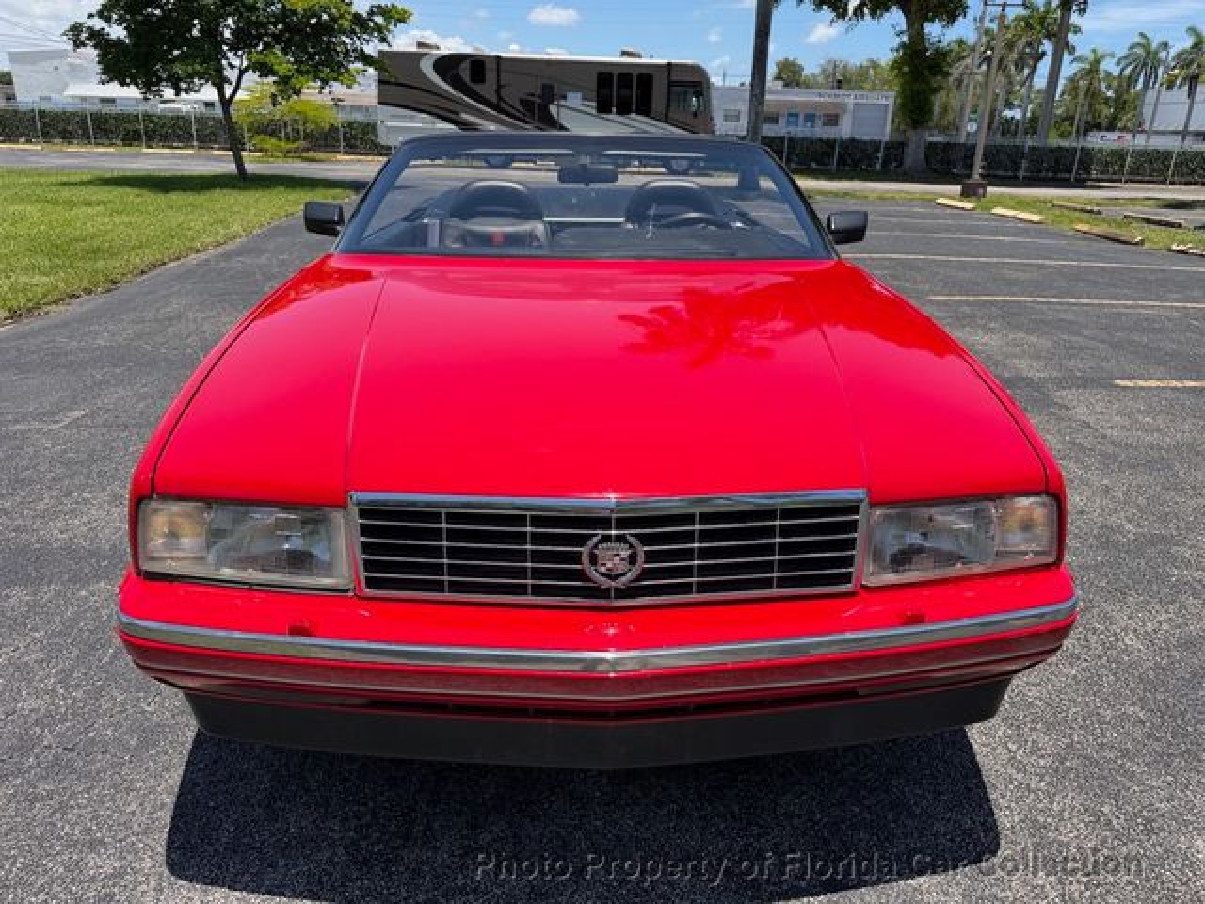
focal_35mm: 24
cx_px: 602
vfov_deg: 56.8
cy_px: 452
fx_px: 835
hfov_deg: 71.6
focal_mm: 6.76
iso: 80
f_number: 1.78
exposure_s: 1/2611
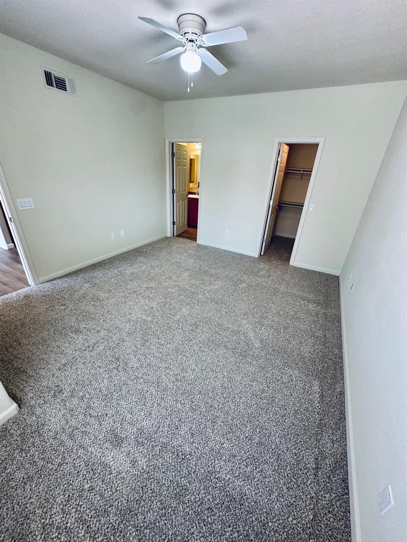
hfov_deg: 85.7
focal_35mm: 14
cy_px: 271
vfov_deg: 102.1
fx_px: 219
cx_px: 204
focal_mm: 2.22
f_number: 2.2
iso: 320
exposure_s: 1/120
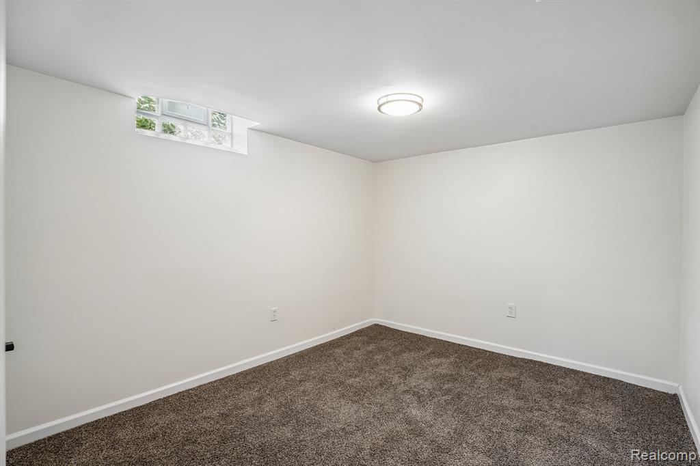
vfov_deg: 73.7
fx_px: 311
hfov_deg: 96.8
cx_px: 350
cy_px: 233
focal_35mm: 16
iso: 400
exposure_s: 1/10
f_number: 8
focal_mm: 16
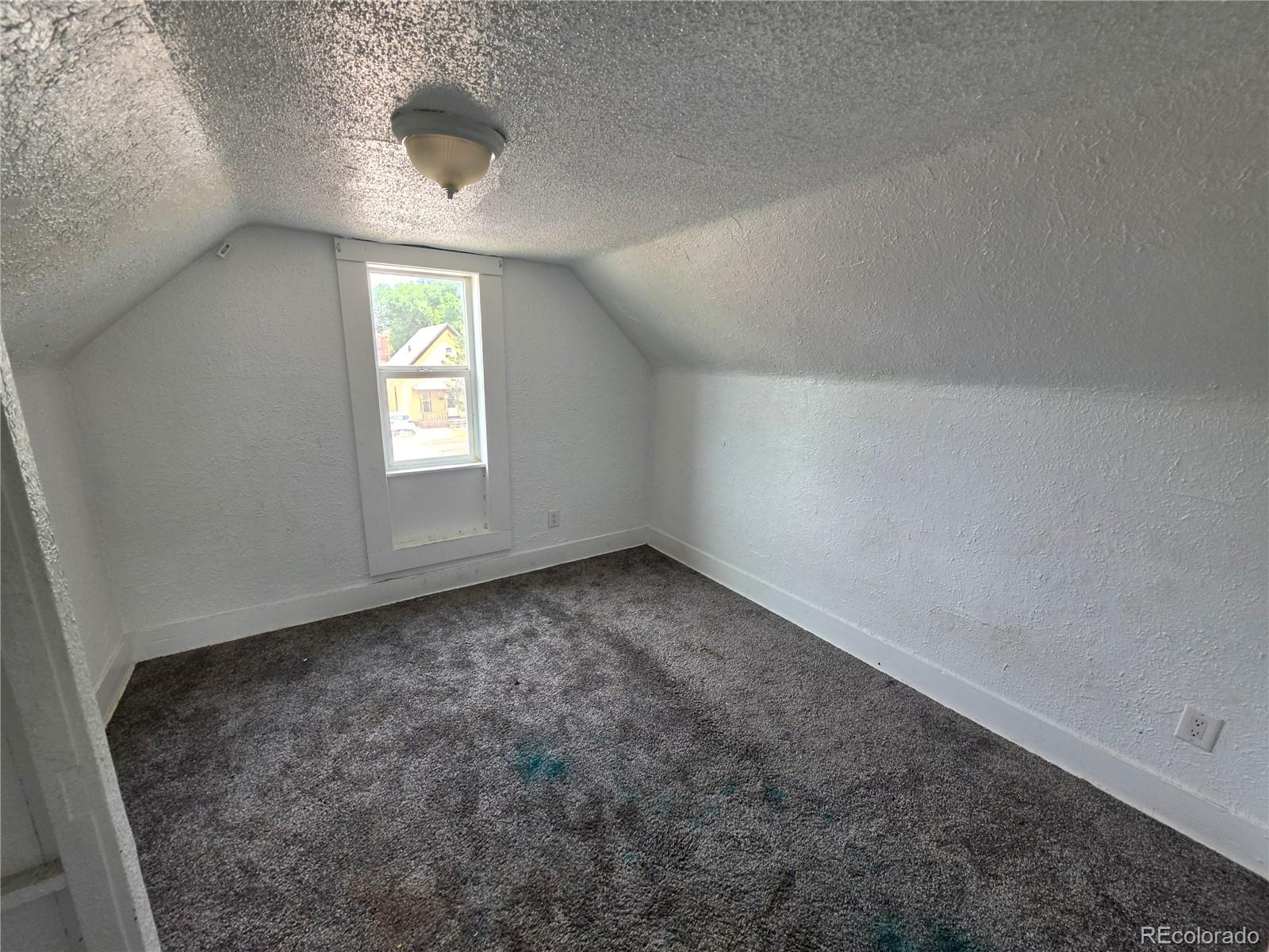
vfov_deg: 89.9
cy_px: 476
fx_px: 477
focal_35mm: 13
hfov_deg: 106.2
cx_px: 634
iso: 64
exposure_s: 1/120
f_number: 1.9
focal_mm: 2.2
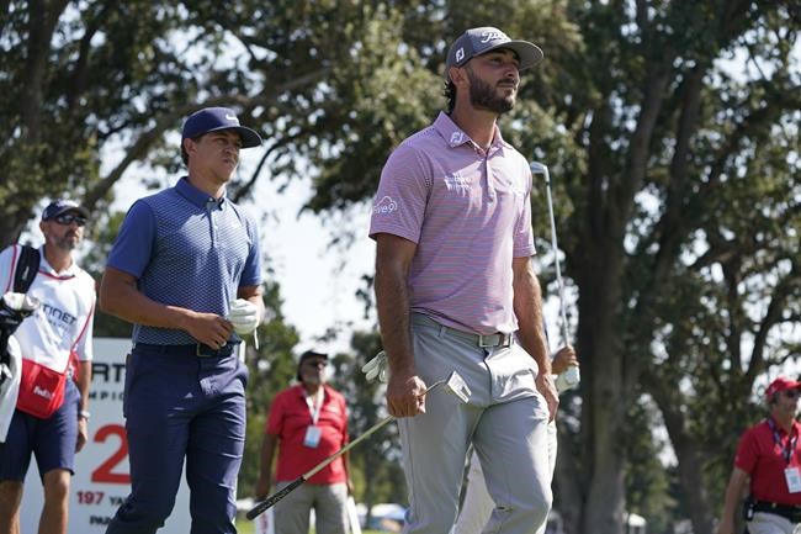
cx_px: 400
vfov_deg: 13.7
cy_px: 267
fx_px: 2224
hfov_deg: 20.4
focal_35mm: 100
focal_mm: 100
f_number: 5.6
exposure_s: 1/2000
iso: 1000
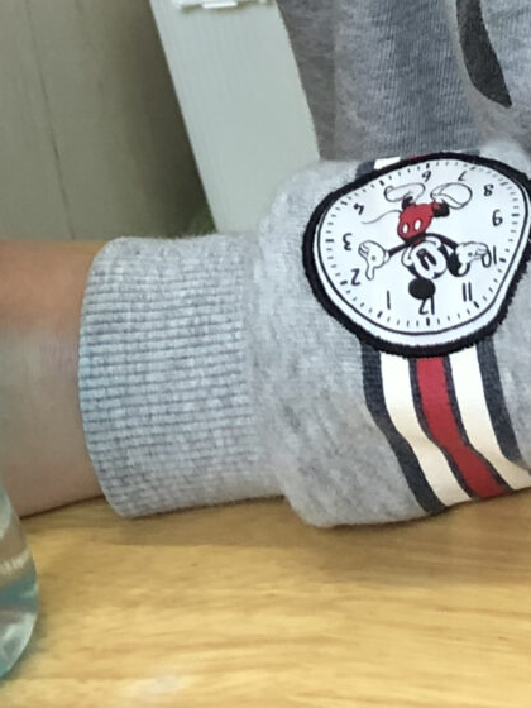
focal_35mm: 128
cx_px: 448
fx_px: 2618
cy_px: -415
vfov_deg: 14.2
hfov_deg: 11.5
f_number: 1.8
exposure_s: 1/120
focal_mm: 4
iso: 125
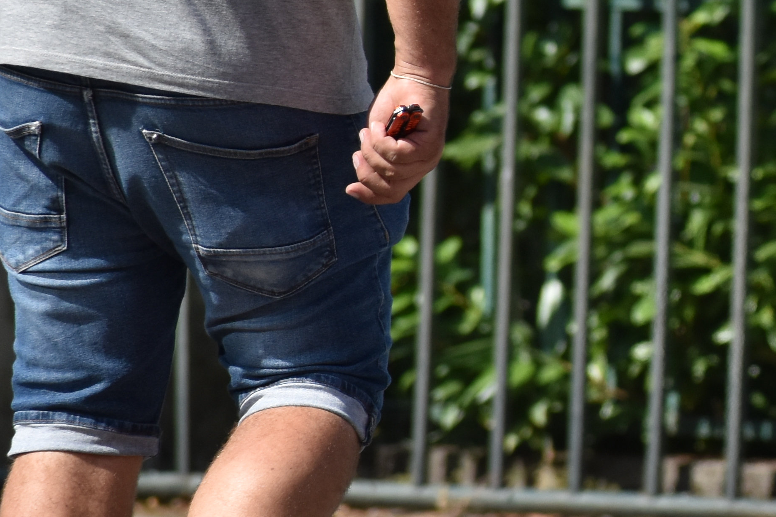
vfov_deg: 1.7
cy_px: -68
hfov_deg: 2.6
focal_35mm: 807
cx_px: 1253
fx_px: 17385
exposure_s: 1/1600
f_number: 6.3
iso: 400
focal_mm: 165
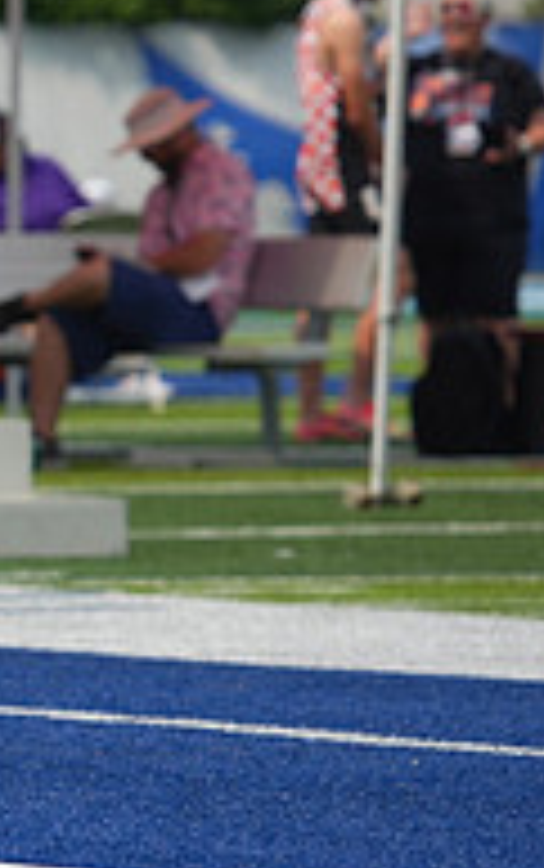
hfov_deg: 1.6
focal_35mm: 797
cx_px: -724
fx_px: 18864
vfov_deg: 2.6
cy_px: 295
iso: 400
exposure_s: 1/2500
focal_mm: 260
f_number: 5.6
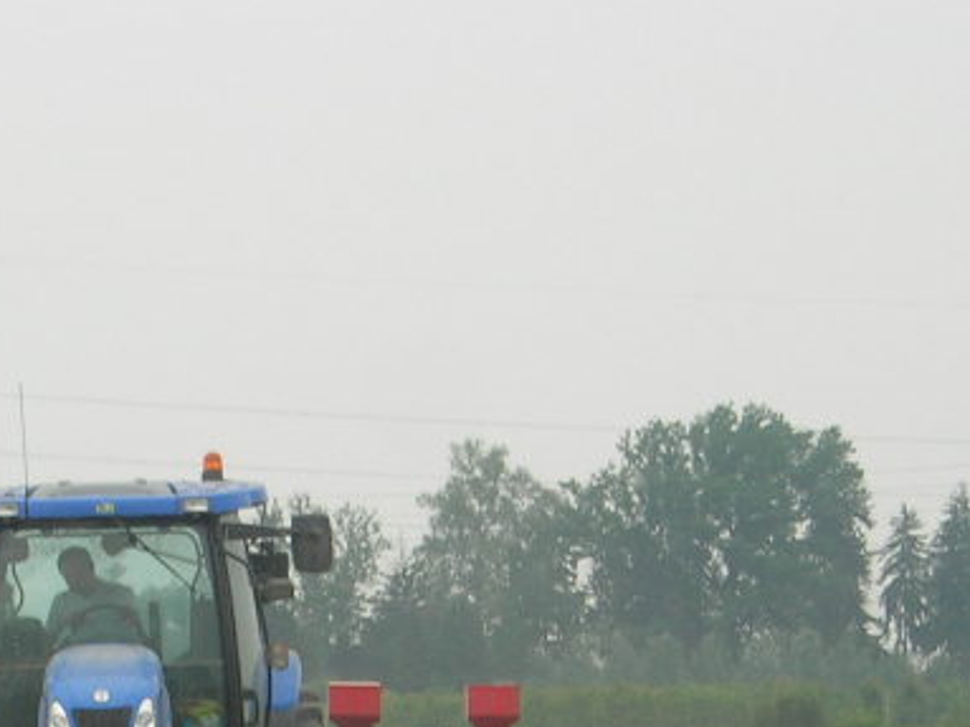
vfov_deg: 4.9
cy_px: 879
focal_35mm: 302
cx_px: 86
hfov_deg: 6.5
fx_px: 8460
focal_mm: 23.4
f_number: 8.2
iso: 64
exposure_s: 1/132
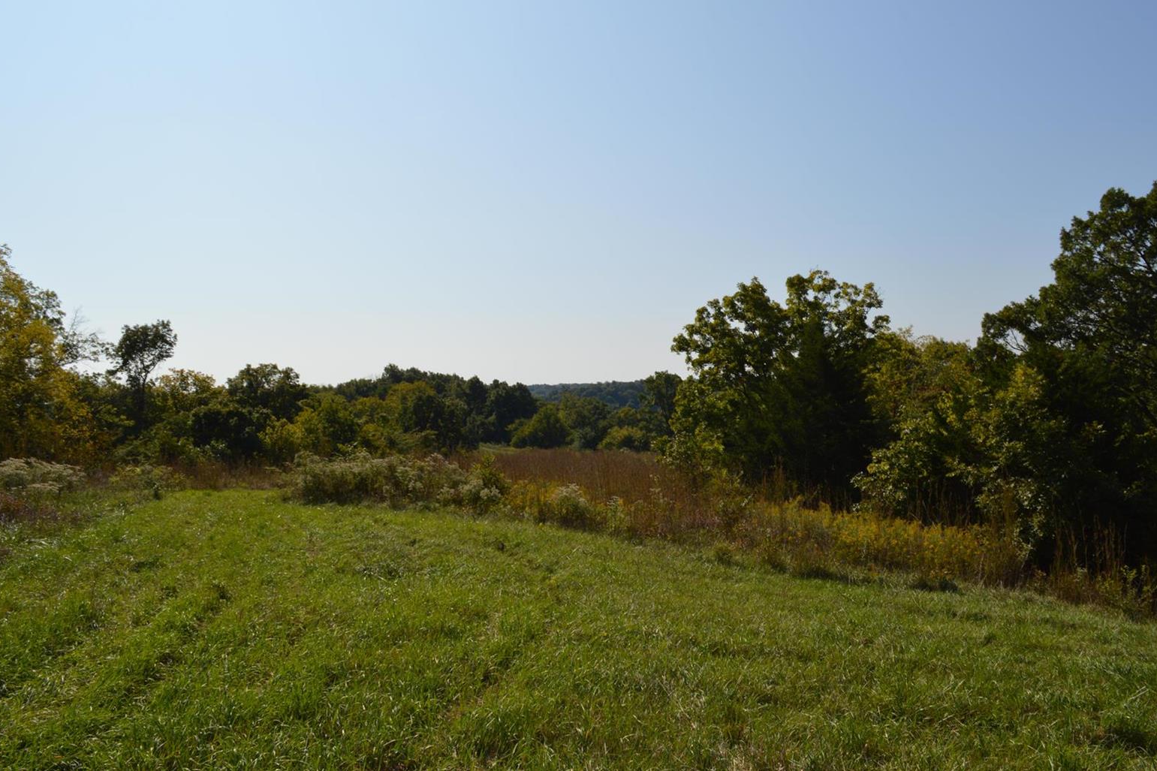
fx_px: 900
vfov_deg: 46.4
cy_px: 374
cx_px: 583
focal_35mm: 28
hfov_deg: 65.5
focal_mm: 18
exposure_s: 1/200
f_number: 11
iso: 100
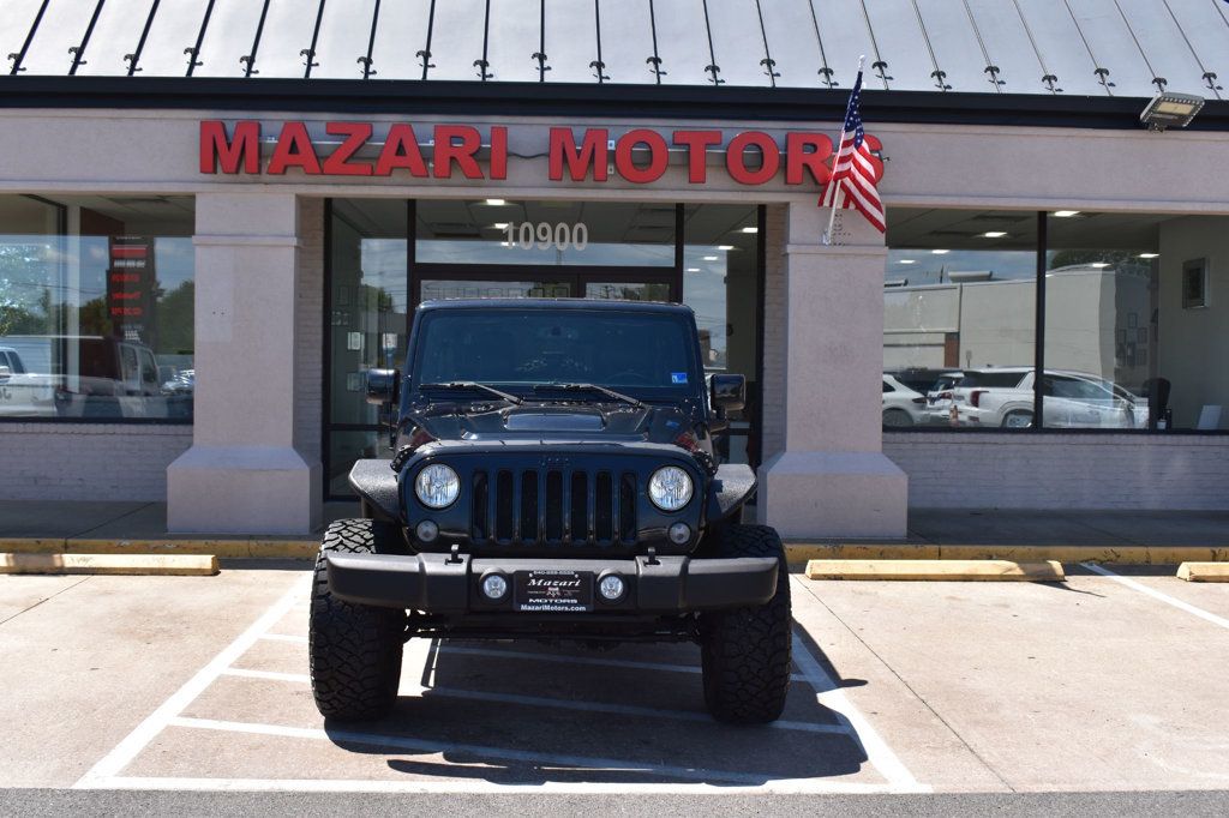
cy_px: 409
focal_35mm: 40
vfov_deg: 33.0
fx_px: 1382
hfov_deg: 47.9
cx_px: 614
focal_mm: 27
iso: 400
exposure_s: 1/400
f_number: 11
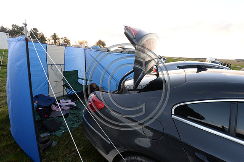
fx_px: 108
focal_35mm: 16
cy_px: 81
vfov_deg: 73.7
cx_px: 122
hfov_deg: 96.8
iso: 1600
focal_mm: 16
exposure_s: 1/400
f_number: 9
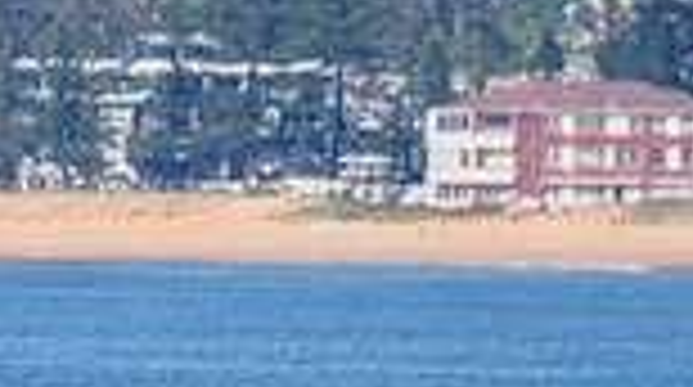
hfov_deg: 1.1
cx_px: 716
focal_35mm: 1979
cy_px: 772
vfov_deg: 0.6
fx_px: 36302
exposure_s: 1/2000
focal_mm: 500
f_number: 5.6
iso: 125
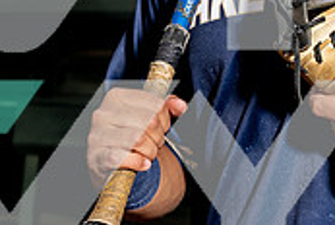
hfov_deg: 11.0
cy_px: -51
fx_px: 1715
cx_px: 341
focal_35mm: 184
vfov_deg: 7.4
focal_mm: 55
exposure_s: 1/250
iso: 200
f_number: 6.3
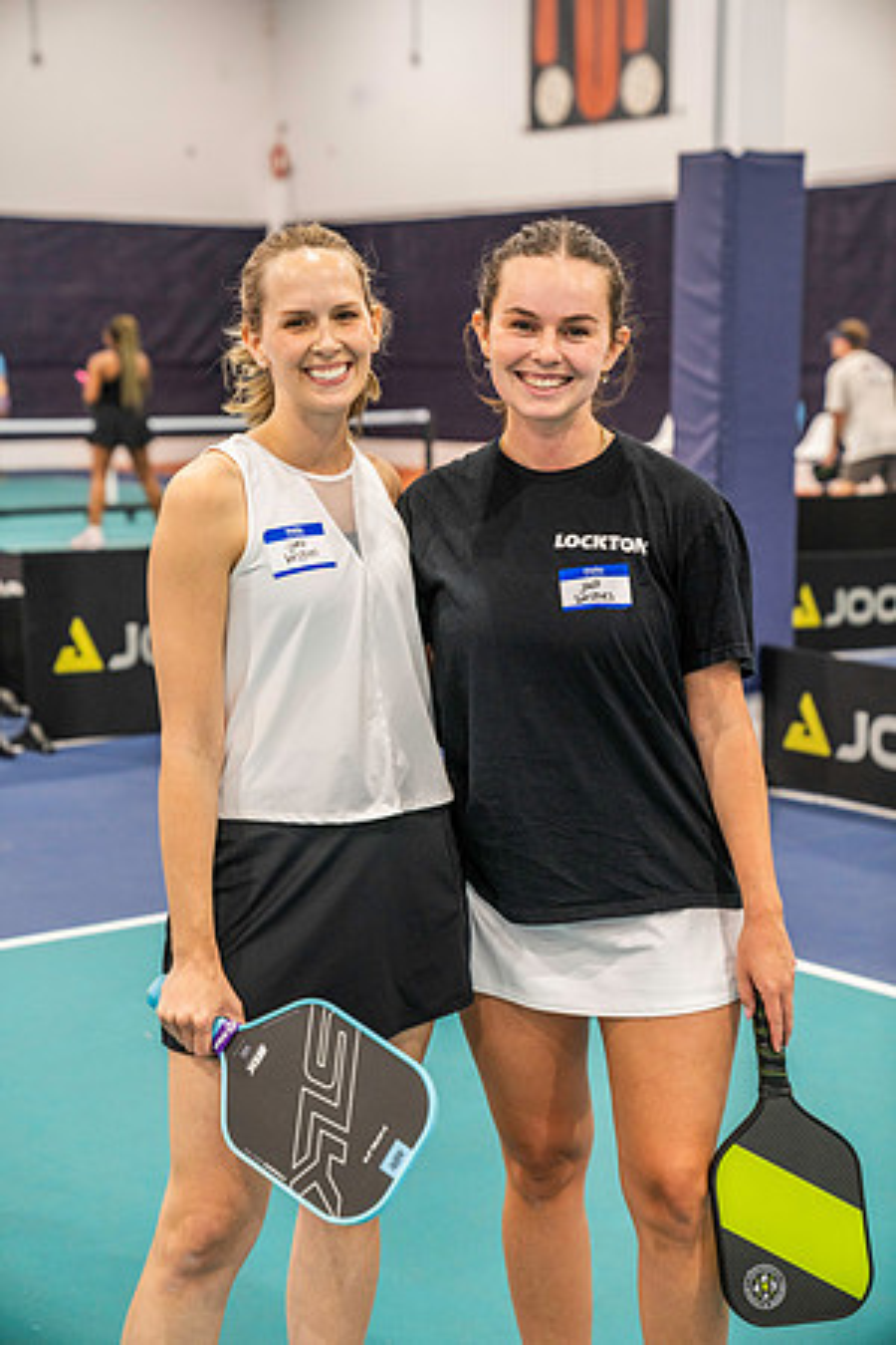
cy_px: 672
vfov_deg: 28.8
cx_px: 448
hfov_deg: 19.5
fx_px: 2613
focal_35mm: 70
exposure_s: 1/200
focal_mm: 70
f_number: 3.5
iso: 2000
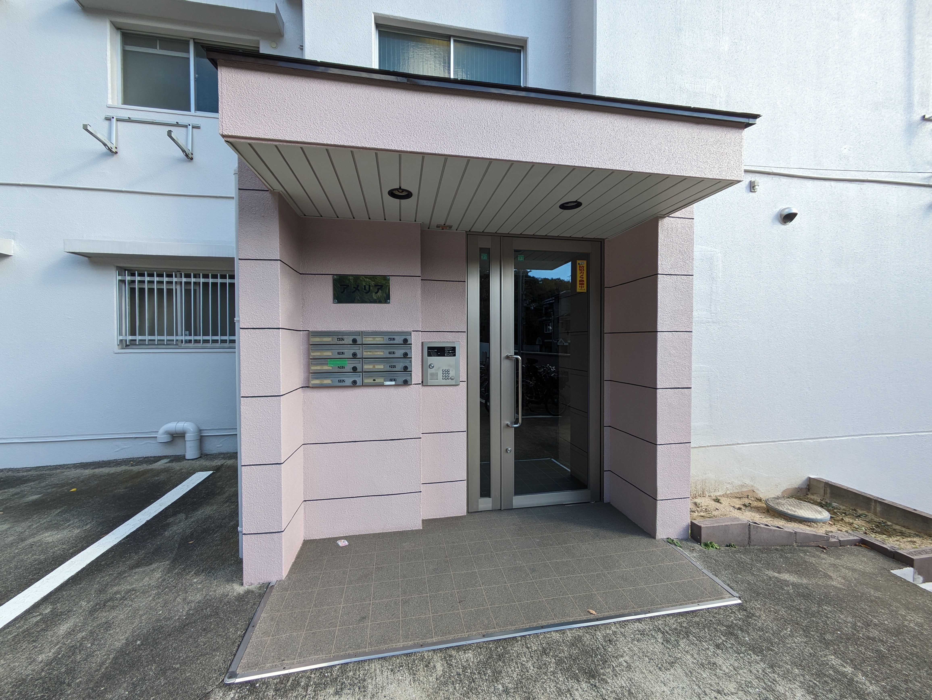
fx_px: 377
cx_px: 466
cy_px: 350
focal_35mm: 14
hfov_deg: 102.0
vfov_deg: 85.7
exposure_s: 1/272
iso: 50
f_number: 2.2
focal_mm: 1.83
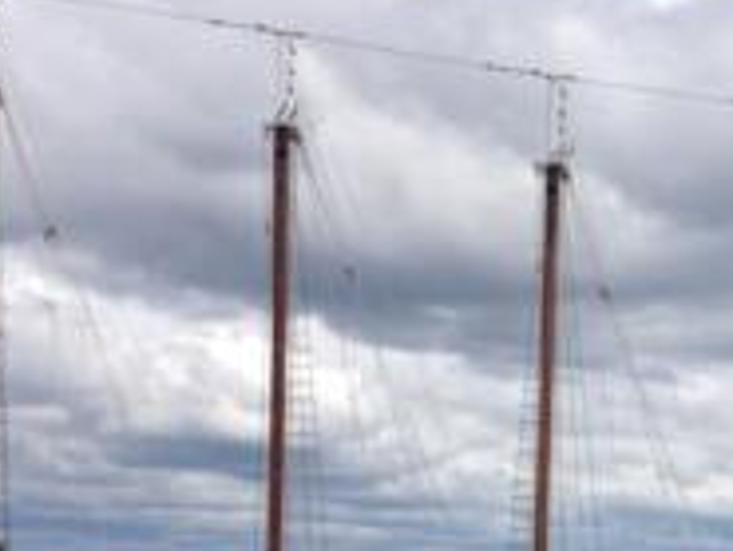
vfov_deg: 16.2
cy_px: 573
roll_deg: -0.5
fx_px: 1886
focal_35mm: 89
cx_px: 654
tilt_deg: -0.5
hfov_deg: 21.5
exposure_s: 1/2358
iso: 50
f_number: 2.4
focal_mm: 4.12
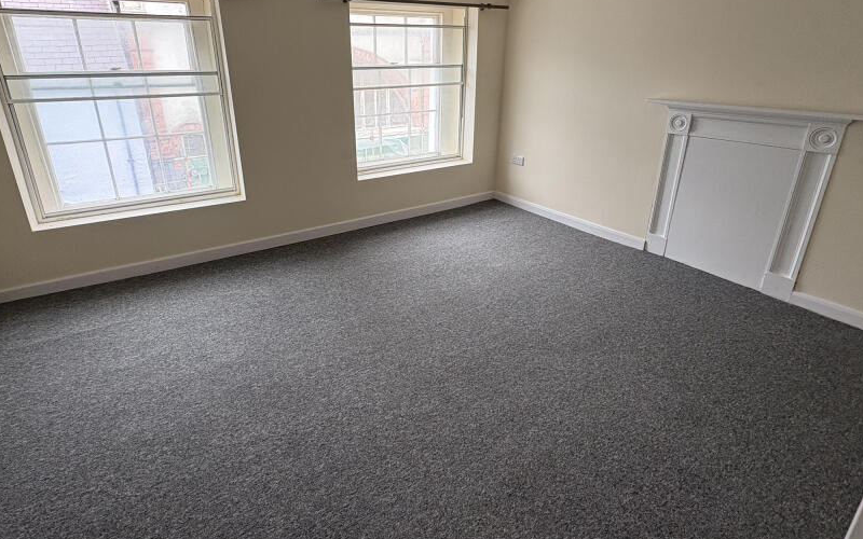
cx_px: 410
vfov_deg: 61.5
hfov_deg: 87.9
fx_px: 447
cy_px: 209
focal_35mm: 19
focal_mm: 2.22
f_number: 2.2
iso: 64
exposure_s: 1/103
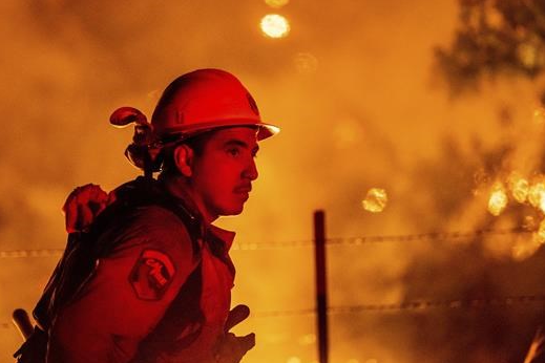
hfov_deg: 9.4
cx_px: 254
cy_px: 157
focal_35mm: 219
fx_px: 3315
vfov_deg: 6.3
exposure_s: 1/250
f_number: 2.8
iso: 18000
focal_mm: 175
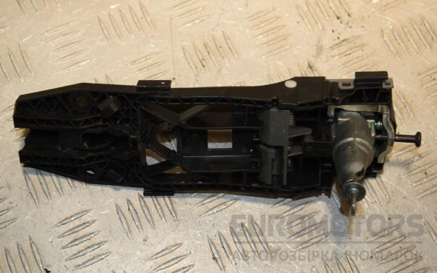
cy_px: 128
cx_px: 217
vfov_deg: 17.6
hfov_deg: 27.8
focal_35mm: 74
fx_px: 881
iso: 800
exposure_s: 1/200
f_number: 7.1
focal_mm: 48
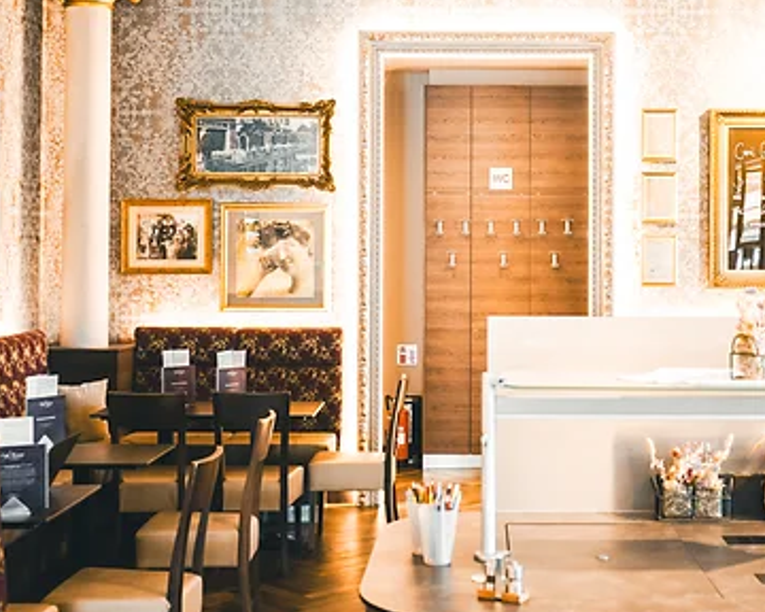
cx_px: 497
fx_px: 1268
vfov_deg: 27.1
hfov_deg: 33.3
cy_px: 236
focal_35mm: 56
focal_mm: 28
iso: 400
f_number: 3.5
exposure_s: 1/30
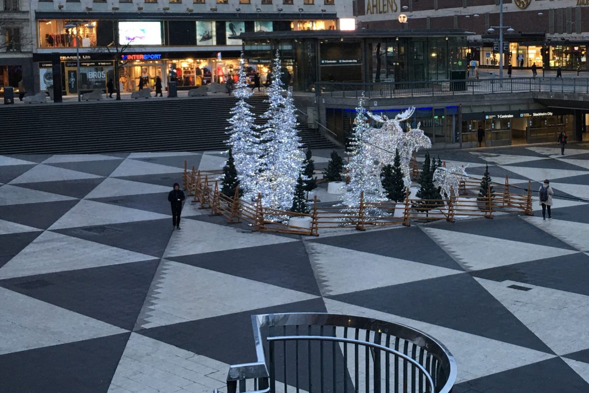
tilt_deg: -2.0
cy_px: 111
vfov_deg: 25.3
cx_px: 463
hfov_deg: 36.4
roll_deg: +0.5
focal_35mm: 53
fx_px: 867
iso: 32
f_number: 2.2
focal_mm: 4.15
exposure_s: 1/33
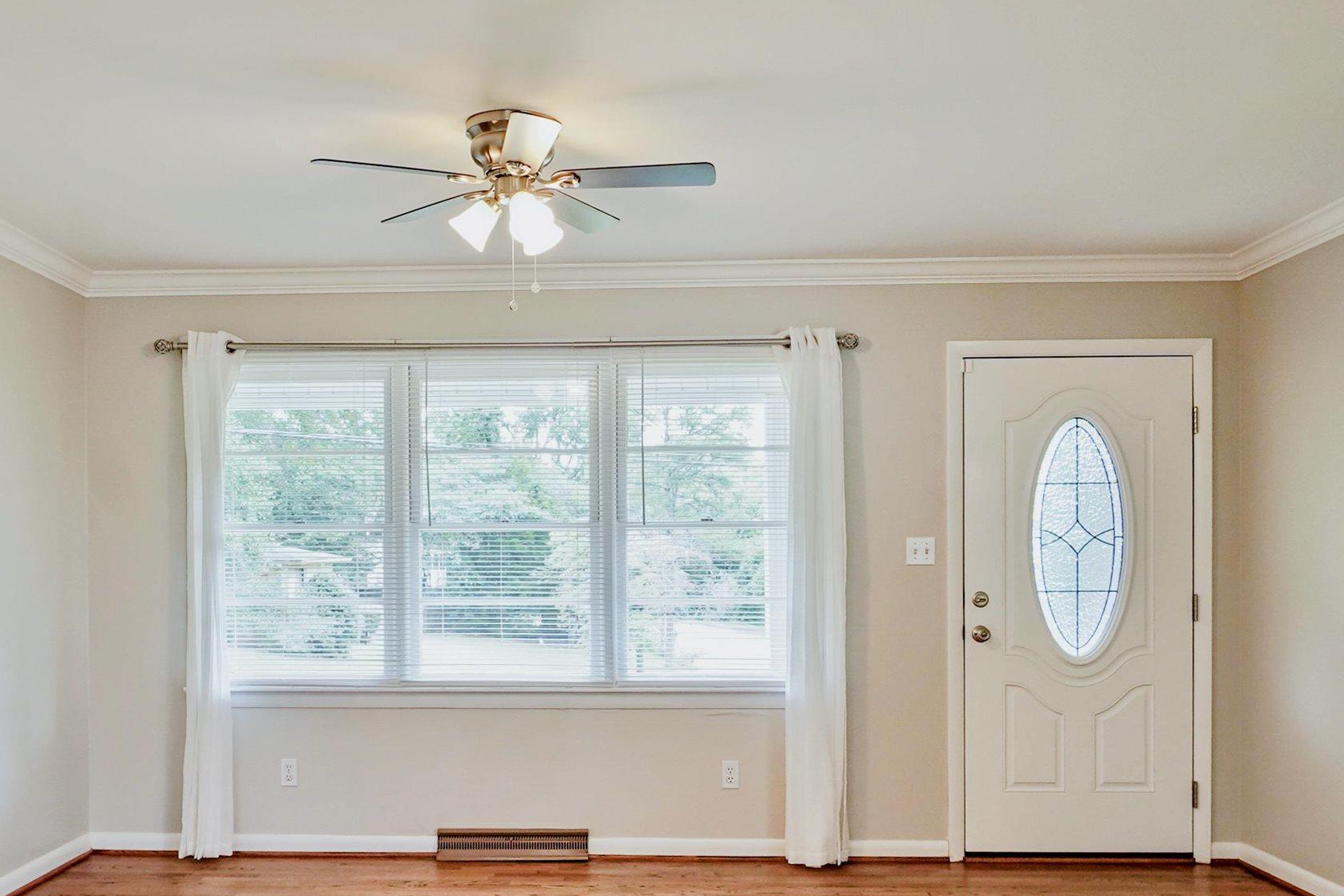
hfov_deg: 56.9
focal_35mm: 33
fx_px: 1232
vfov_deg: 39.7
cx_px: 564
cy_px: 559
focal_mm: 12
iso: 250
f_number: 8
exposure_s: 1/13
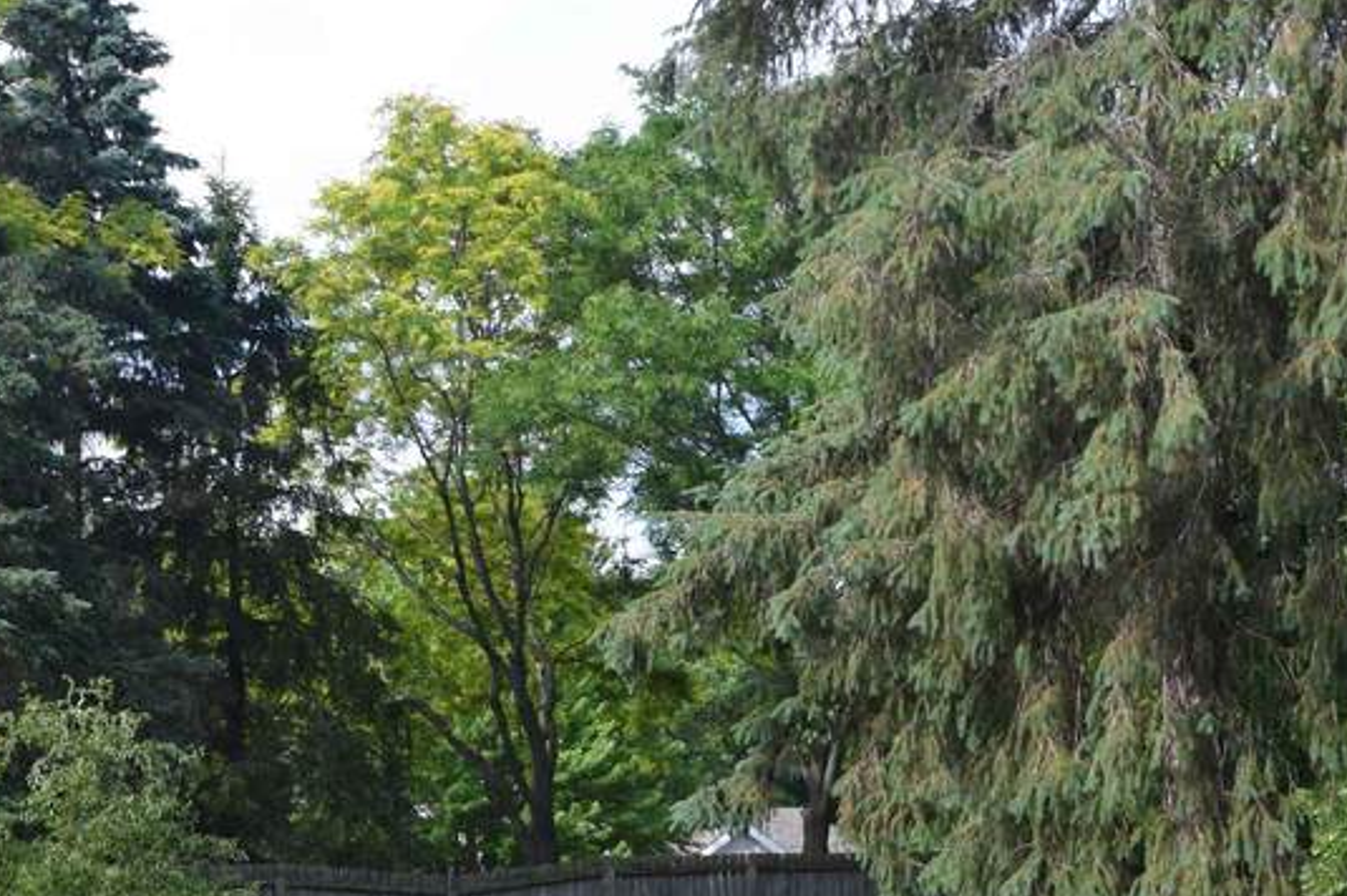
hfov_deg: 25.6
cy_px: 827
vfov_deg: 17.0
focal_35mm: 79
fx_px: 2954
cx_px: 854
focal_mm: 22
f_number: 8
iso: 360
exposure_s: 1/250
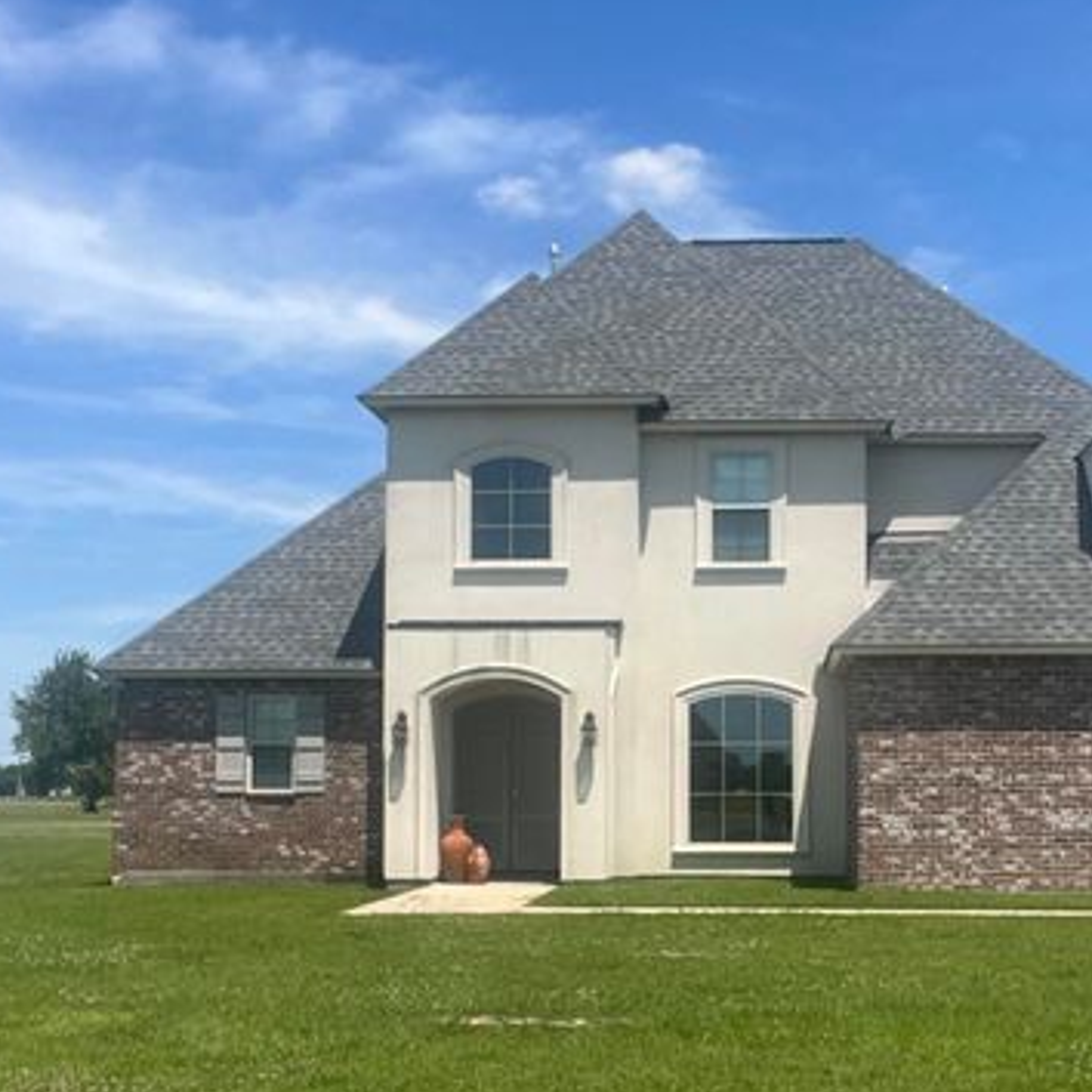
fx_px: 1785
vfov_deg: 33.8
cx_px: 682
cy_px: 708
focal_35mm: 50
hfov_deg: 33.9
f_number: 2.2
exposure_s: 1/1383
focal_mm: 2.71
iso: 32
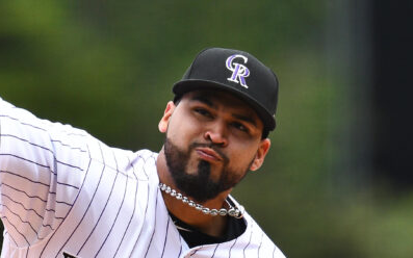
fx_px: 17736
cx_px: 82
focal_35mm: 1576
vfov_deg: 0.8
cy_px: 205
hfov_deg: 1.3
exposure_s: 1/3200
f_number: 4.5
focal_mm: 400
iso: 500
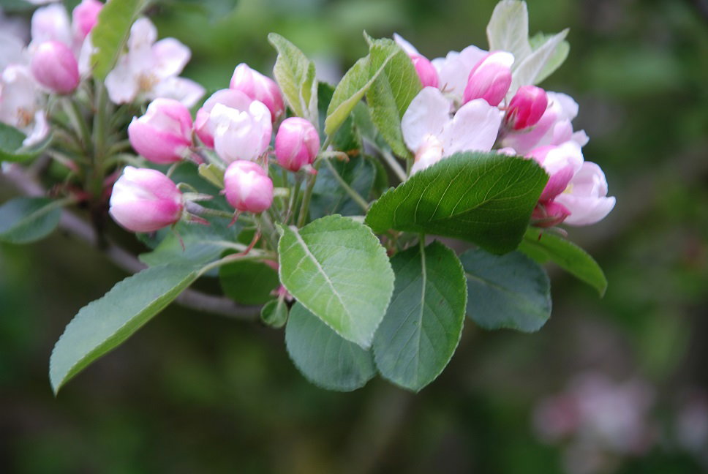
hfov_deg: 8.8
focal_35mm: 232
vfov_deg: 5.9
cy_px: 237
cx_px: 354
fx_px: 4578
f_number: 6
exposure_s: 1/8
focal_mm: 155
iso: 100
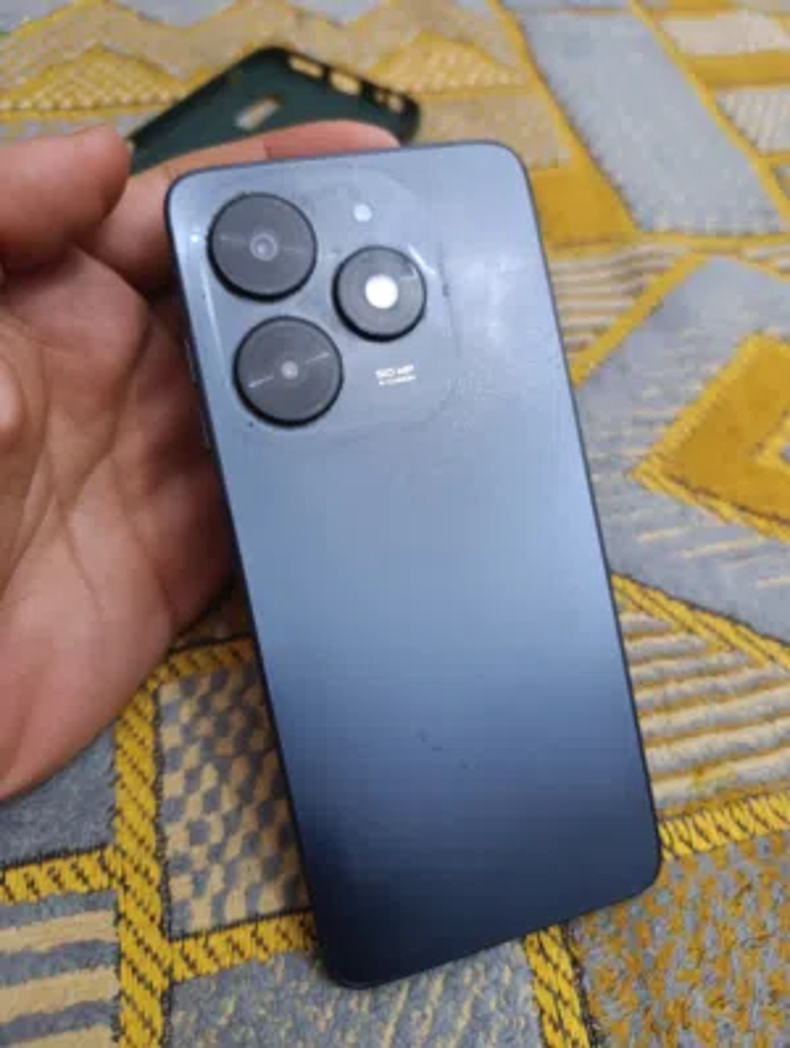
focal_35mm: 23
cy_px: 524
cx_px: 395
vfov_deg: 73.8
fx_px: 698
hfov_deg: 59.0
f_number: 1.6
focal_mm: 6.14
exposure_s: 1/25
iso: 2500
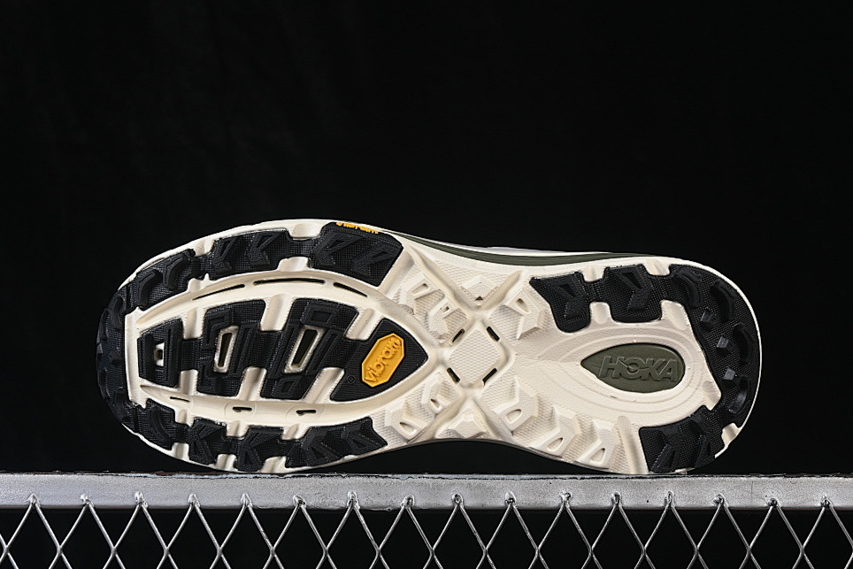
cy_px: 274
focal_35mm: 84
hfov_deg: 24.2
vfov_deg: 16.3
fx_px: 1990
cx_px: 429
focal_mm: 50
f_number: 8
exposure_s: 1/80
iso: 160
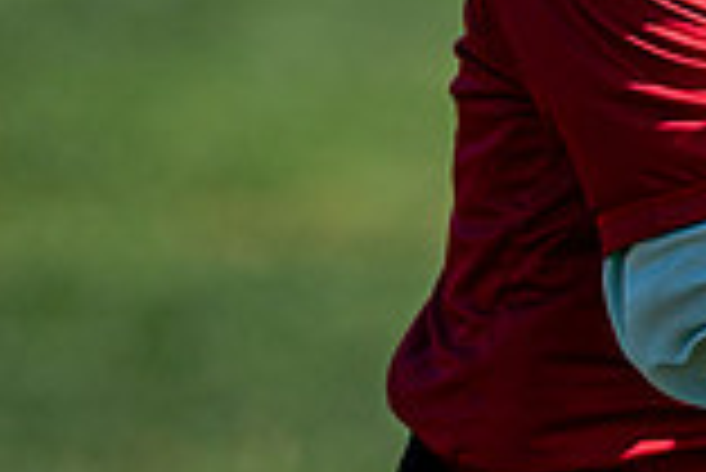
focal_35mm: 1132
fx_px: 22220
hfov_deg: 1.8
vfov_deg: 1.2
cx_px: 1719
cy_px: -151
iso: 180
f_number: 3.2
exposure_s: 1/2500
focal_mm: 210
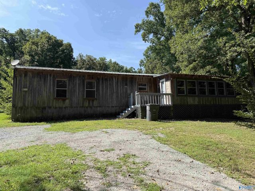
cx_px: 128
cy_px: 96
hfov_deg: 71.6
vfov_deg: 56.8
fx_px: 177
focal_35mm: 24
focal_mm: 6.76
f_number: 1.78
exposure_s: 1/2907
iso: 80
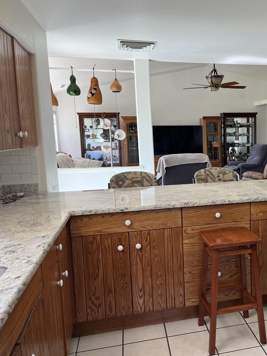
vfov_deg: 52.6
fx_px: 360
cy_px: 178
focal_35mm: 35
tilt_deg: -7.8
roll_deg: +1.1
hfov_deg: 38.4
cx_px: 231
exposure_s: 1/120
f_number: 1.6
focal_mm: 5.1
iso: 50
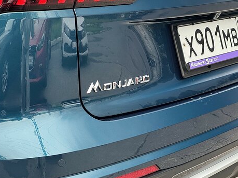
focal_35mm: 92
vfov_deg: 16.0
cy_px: 87
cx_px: 118
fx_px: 632
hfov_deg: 21.3
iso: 200
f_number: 2.8
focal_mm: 9
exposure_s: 1/84
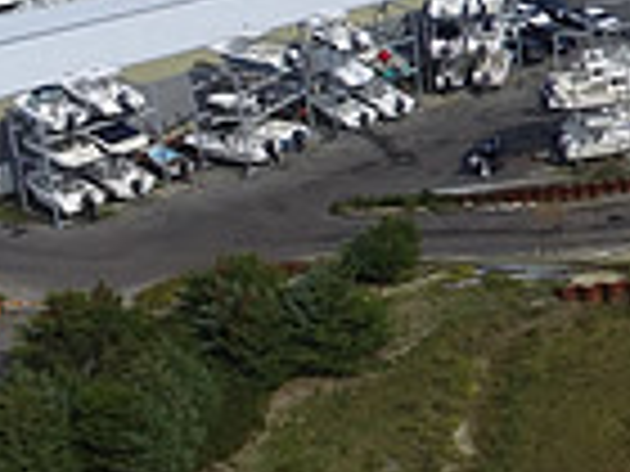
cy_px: -16
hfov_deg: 18.3
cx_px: 1152
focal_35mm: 83
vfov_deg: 17.3
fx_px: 1511
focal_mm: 3.61
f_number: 2.8
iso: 100
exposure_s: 1/1761
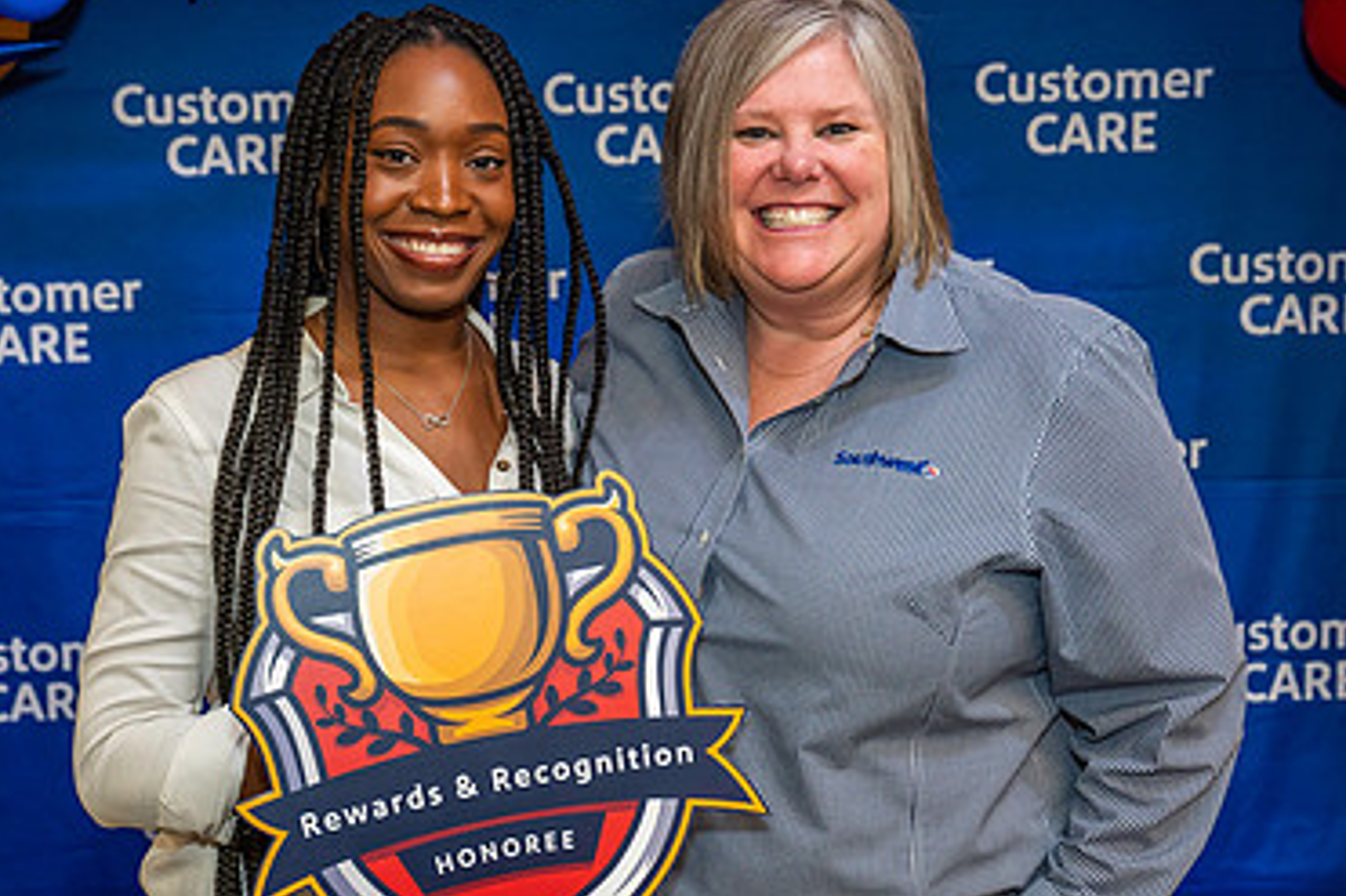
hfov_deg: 32.9
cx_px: 602
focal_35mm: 61
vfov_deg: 22.2
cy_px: 481
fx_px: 2280
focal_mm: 39
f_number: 4
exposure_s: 1/160
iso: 1250
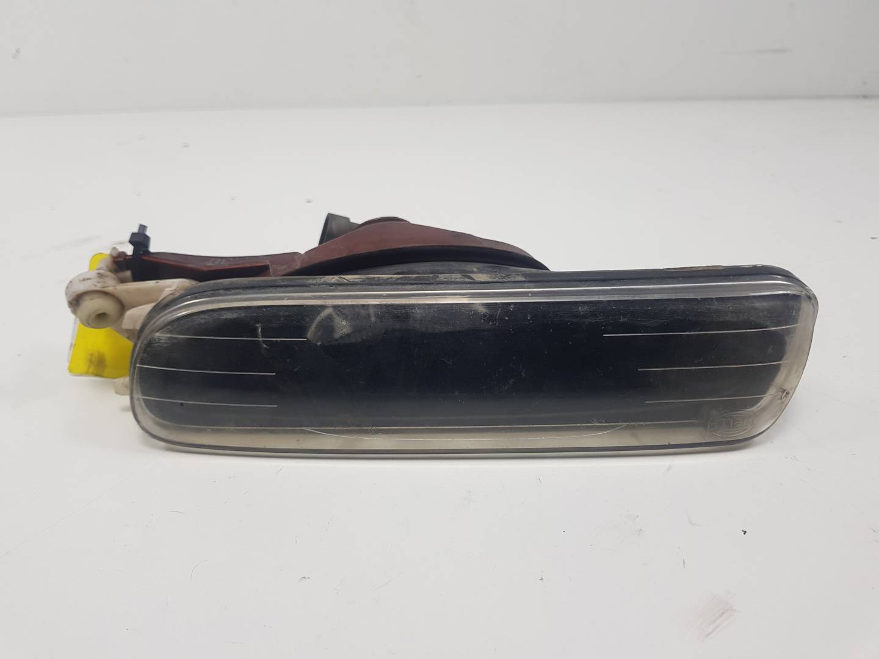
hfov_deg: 67.3
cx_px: 440
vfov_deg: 53.1
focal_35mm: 26
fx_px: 660
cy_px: 330
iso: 40
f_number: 1.7
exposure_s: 1/371
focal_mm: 4.2
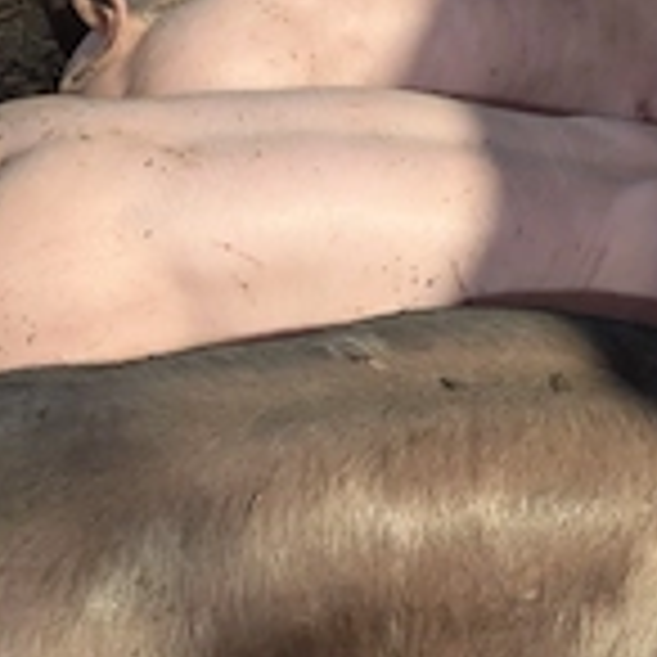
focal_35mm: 58
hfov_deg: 29.6
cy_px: 202
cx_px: 320
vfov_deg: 29.3
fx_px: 1245
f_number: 1.68
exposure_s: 1/33.3
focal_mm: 6.9
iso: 1528
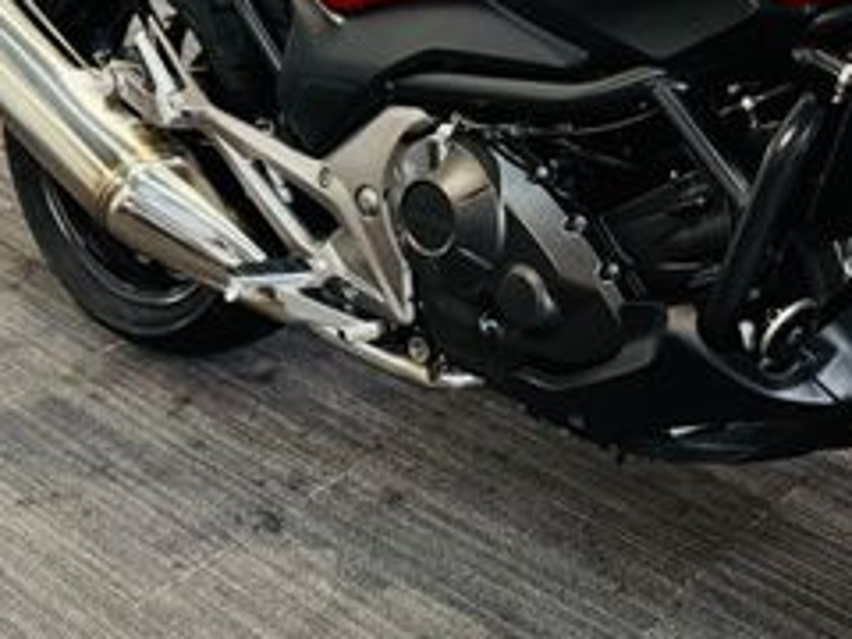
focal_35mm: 64
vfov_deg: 22.7
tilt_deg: -27.3
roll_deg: +1.9
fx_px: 1575
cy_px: 160
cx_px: 820
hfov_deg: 28.7
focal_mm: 6.76
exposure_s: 1/50
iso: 250
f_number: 1.78
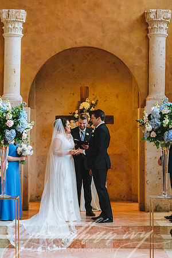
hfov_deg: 16.1
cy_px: 129
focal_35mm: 85
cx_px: 86
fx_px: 609
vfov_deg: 23.9
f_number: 2.8
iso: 2500
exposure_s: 1/125
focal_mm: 85
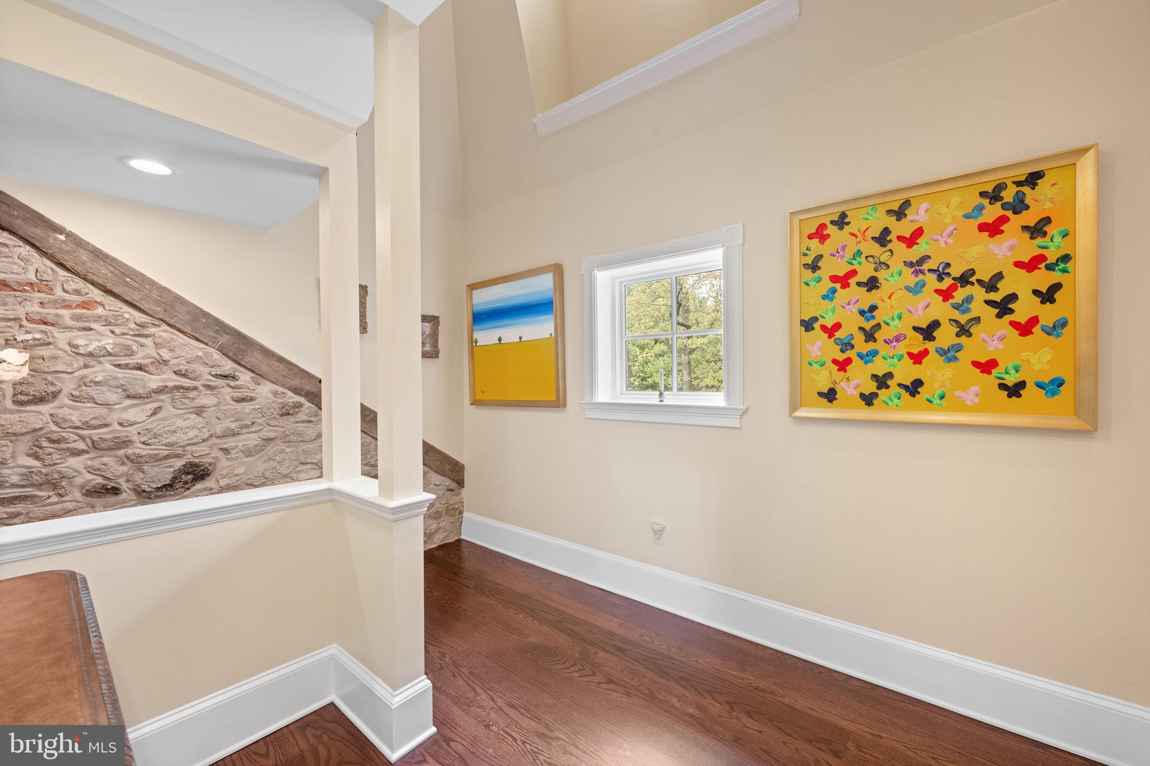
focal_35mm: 14
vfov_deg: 81.2
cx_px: 575
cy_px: 383
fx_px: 447
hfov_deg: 104.3
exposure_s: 1/20
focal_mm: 14
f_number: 8
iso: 800
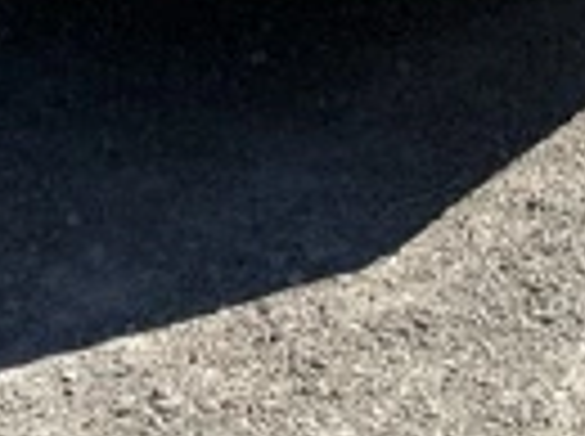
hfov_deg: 13.4
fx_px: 2497
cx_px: 324
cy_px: -733
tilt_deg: -4.3
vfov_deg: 8.7
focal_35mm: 148
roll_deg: +0.0
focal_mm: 6.76
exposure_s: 1/8130
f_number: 1.78
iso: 80
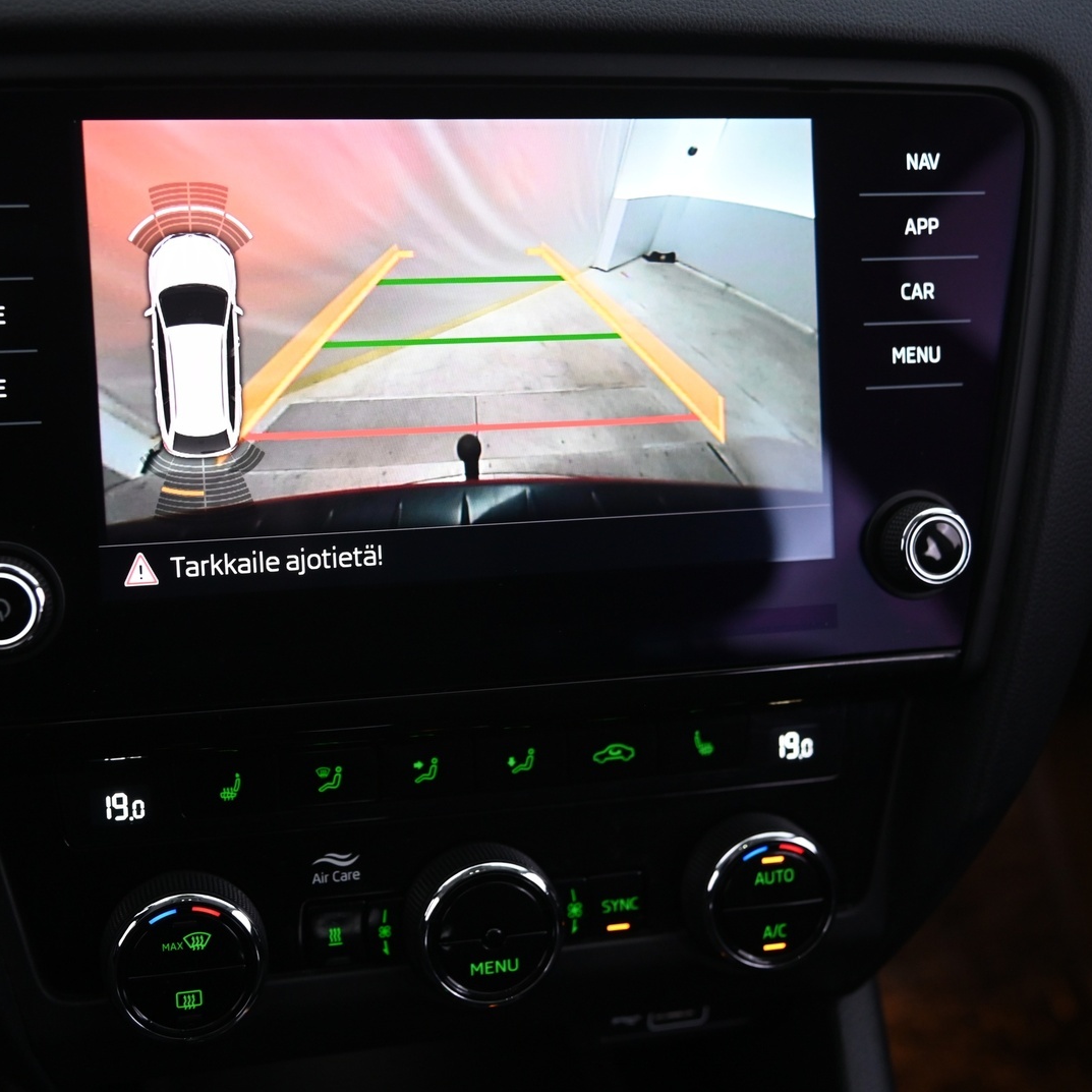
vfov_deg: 37.6
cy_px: 543
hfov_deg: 37.3
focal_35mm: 45
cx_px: 415
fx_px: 1606
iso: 2000
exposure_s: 1/25
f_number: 4
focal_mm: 35
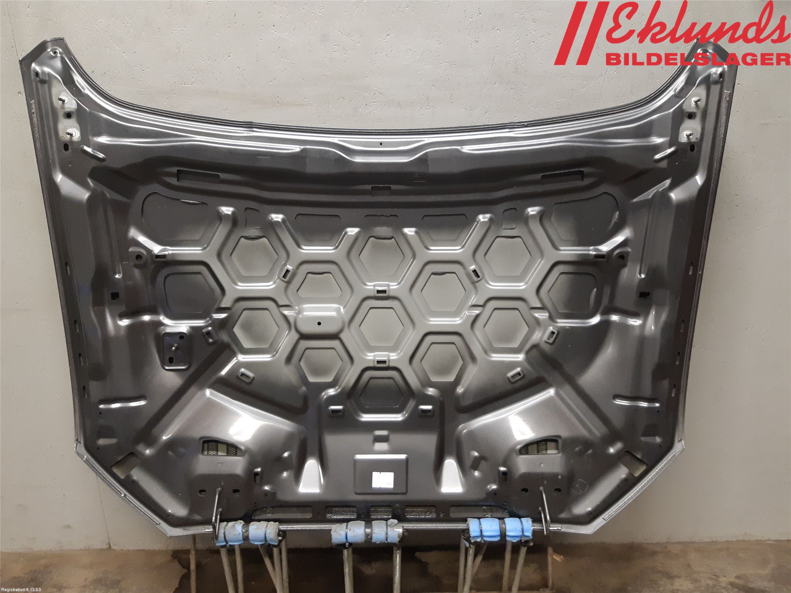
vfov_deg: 53.1
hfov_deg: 67.3
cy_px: 296
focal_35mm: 26
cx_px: 396
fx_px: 594
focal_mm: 3.93
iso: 200
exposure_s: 1/50
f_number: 1.7
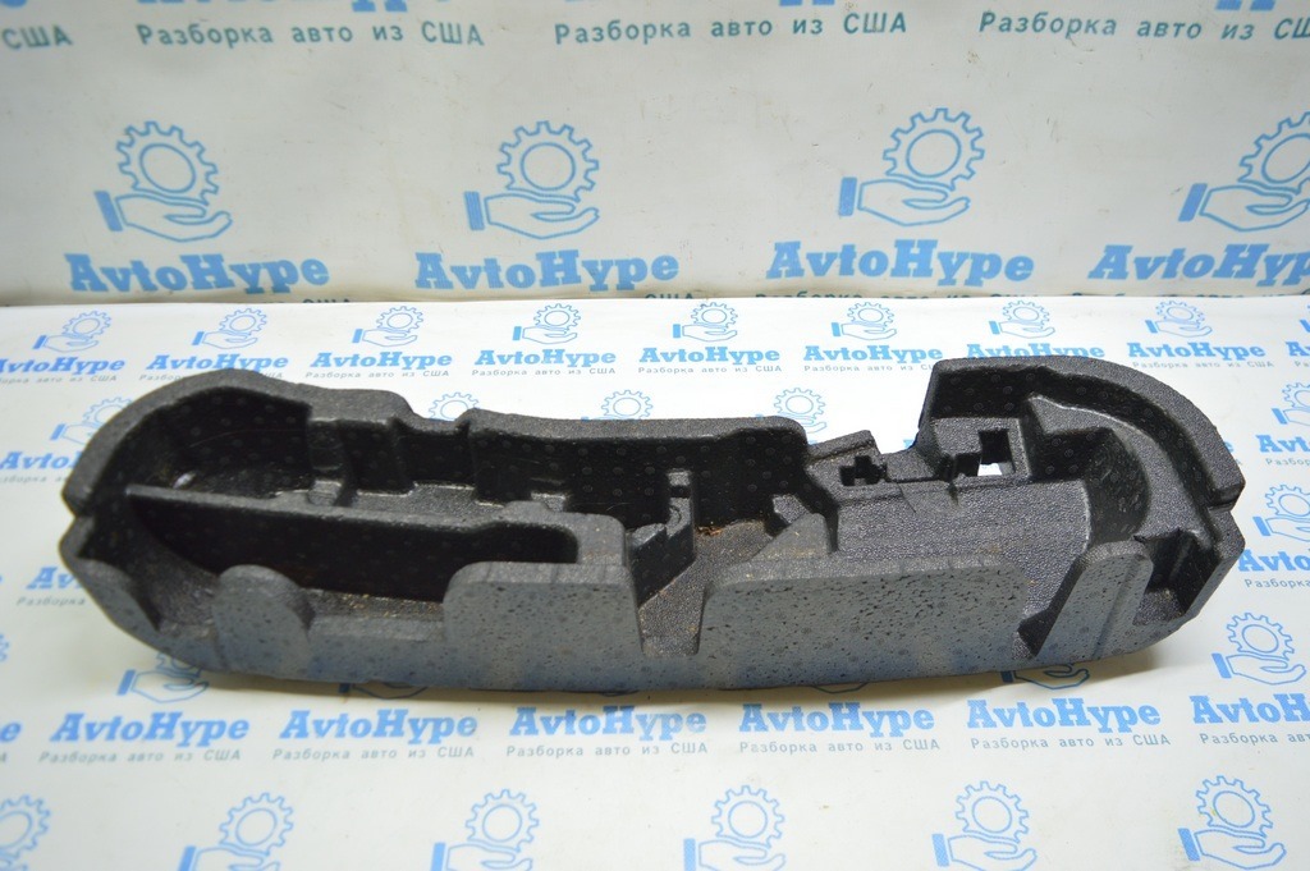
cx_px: 655
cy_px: 436
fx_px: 982
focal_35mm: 27
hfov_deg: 67.4
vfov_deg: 47.9
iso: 400
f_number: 3.5
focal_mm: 18
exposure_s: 1/40
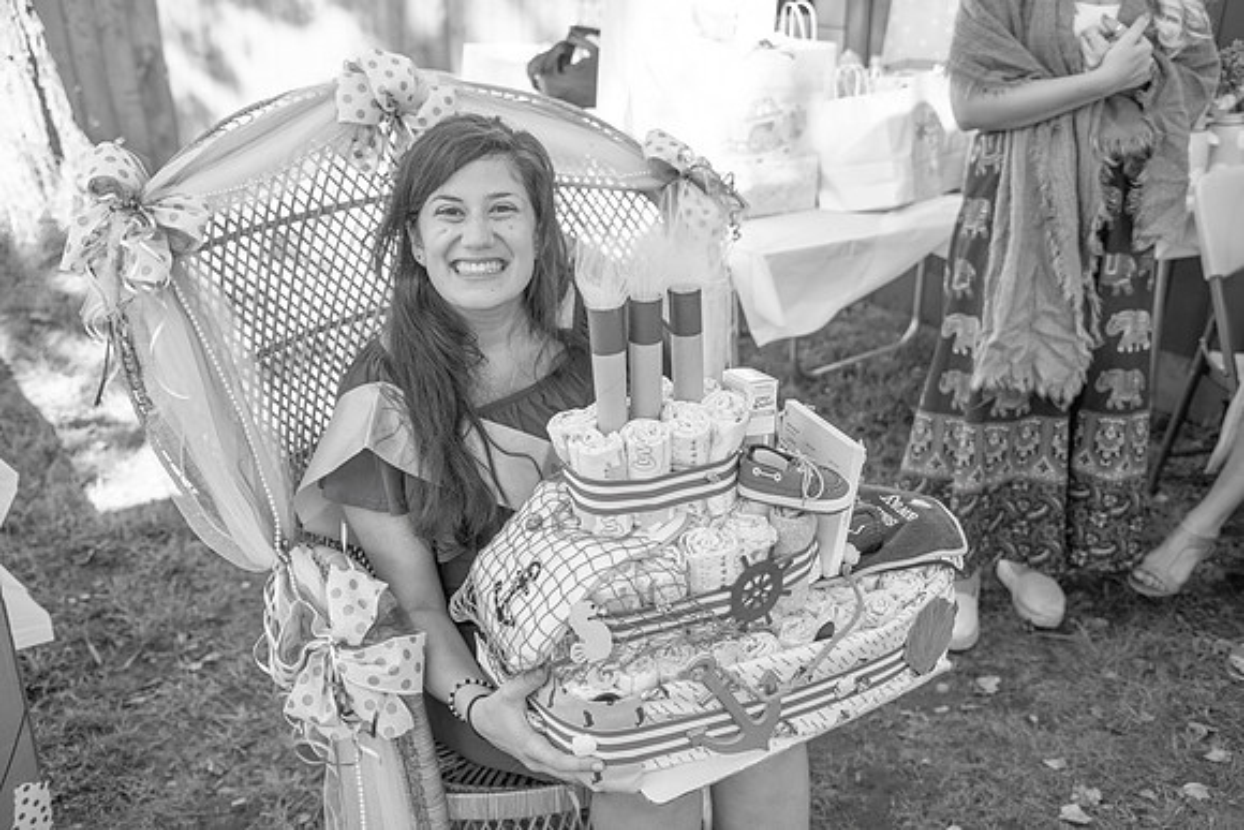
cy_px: 415
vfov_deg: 35.1
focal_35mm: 38
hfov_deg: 50.7
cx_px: 622
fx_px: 1313
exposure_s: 1/125
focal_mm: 38
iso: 125
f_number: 4
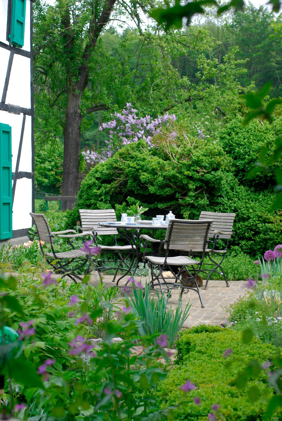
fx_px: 1019
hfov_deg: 15.8
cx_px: 141
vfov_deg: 23.4
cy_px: 210
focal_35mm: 87
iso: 200
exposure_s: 1/250
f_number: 6.3
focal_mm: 58
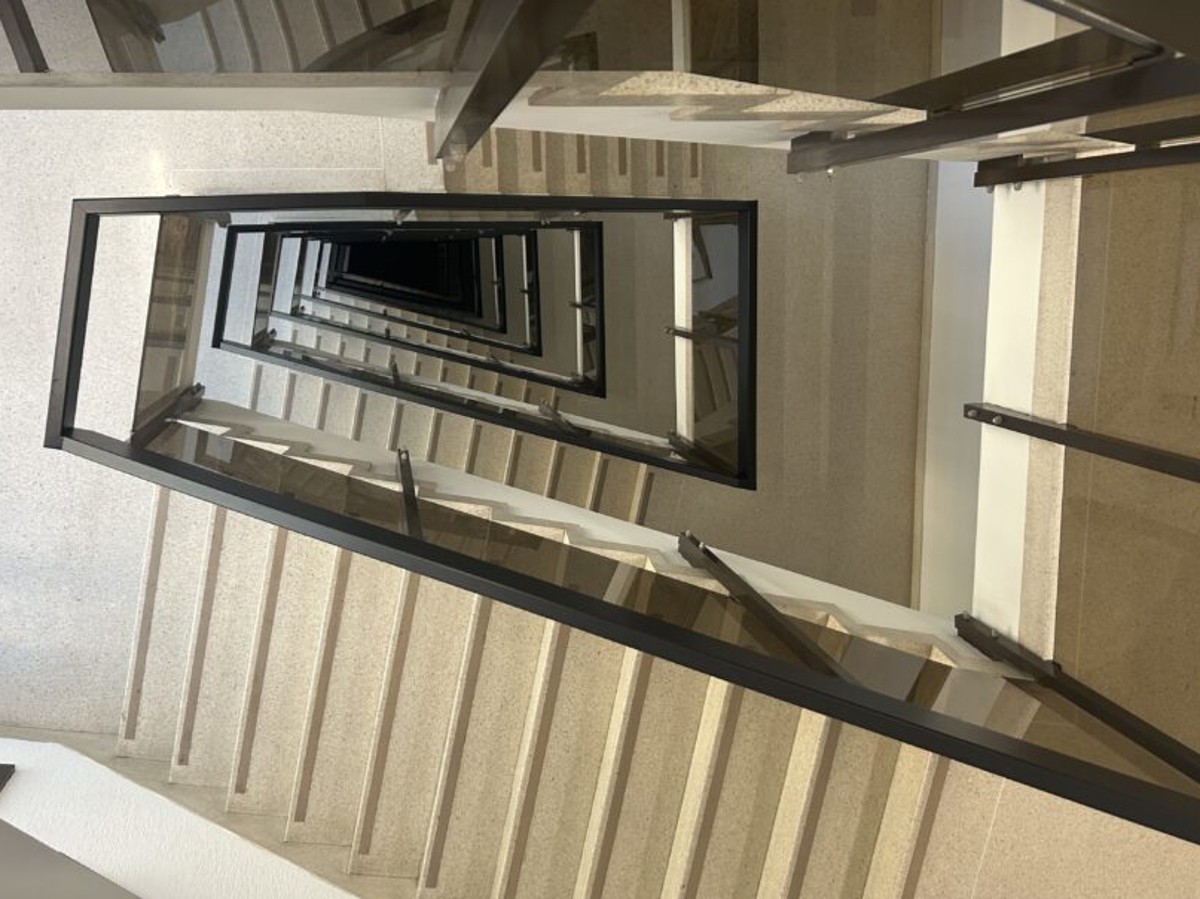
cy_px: 438
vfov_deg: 48.2
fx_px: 1005
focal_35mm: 29
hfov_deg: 61.6
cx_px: 555
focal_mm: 5.7
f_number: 1.5
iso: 125
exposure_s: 1/98
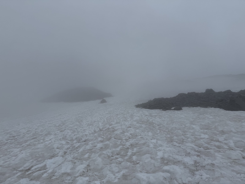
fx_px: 170
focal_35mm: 24
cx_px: 122
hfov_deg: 71.6
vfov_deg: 56.8
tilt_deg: +17.0
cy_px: 92
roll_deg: -2.4
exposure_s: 1/14286
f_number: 1.78
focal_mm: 6.76
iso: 80
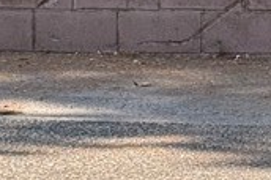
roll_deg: -0.1
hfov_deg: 6.9
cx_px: 238
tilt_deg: -2.1
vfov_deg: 4.5
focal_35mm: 298
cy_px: -145
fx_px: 2239
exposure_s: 1/1167
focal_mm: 6.76
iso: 64
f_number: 1.78
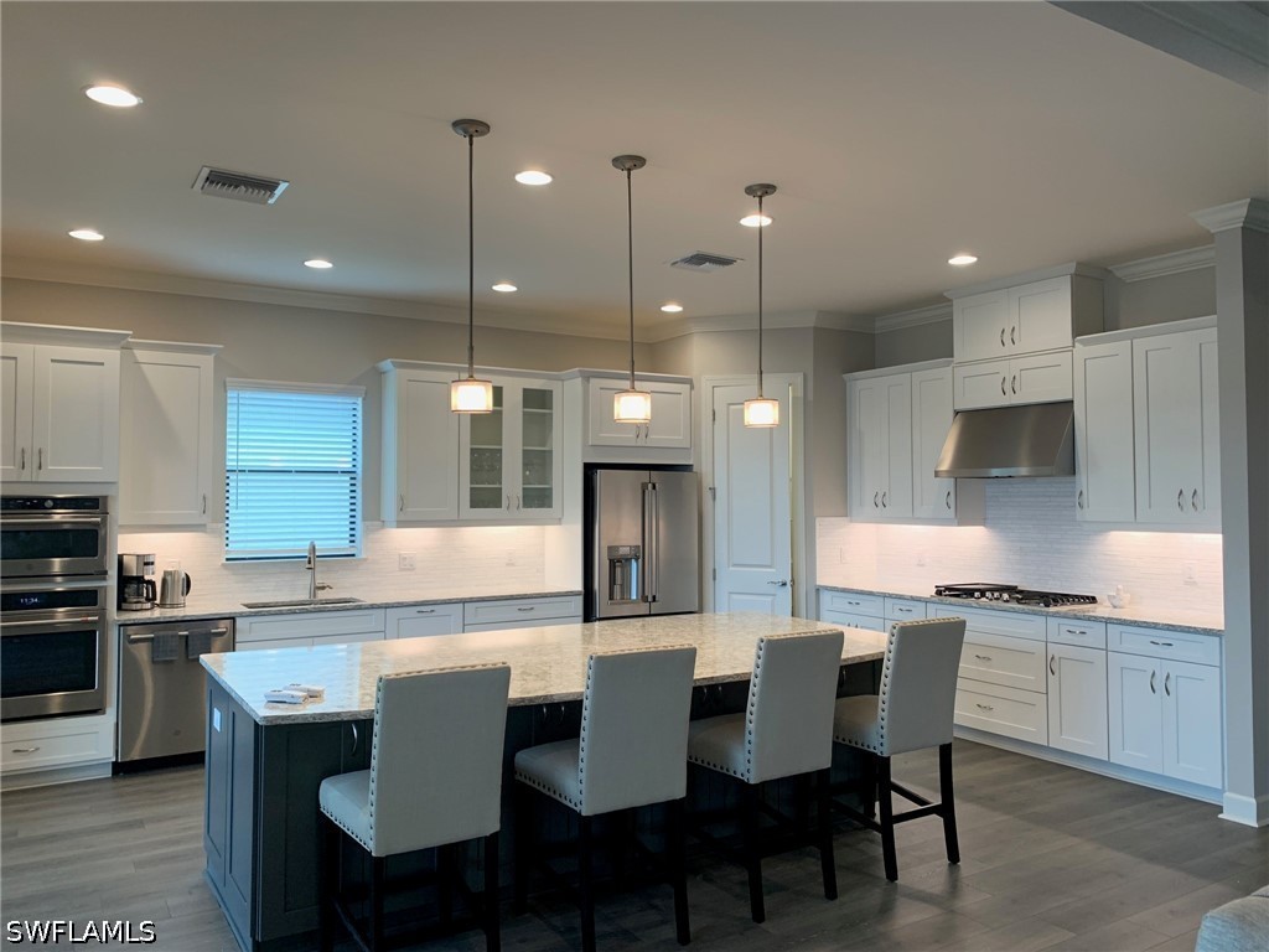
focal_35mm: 26
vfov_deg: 53.1
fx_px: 953
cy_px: 476
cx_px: 634
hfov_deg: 67.3
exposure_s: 1/60
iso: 80
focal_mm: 4.25
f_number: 1.8
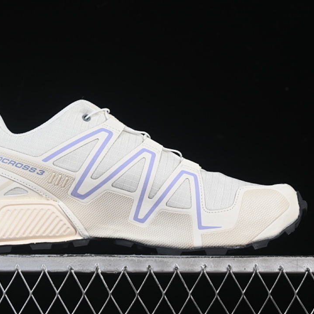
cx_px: 120
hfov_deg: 18.1
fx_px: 985
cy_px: 157
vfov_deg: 18.1
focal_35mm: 96
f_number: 8
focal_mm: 50
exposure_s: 1/80
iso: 160
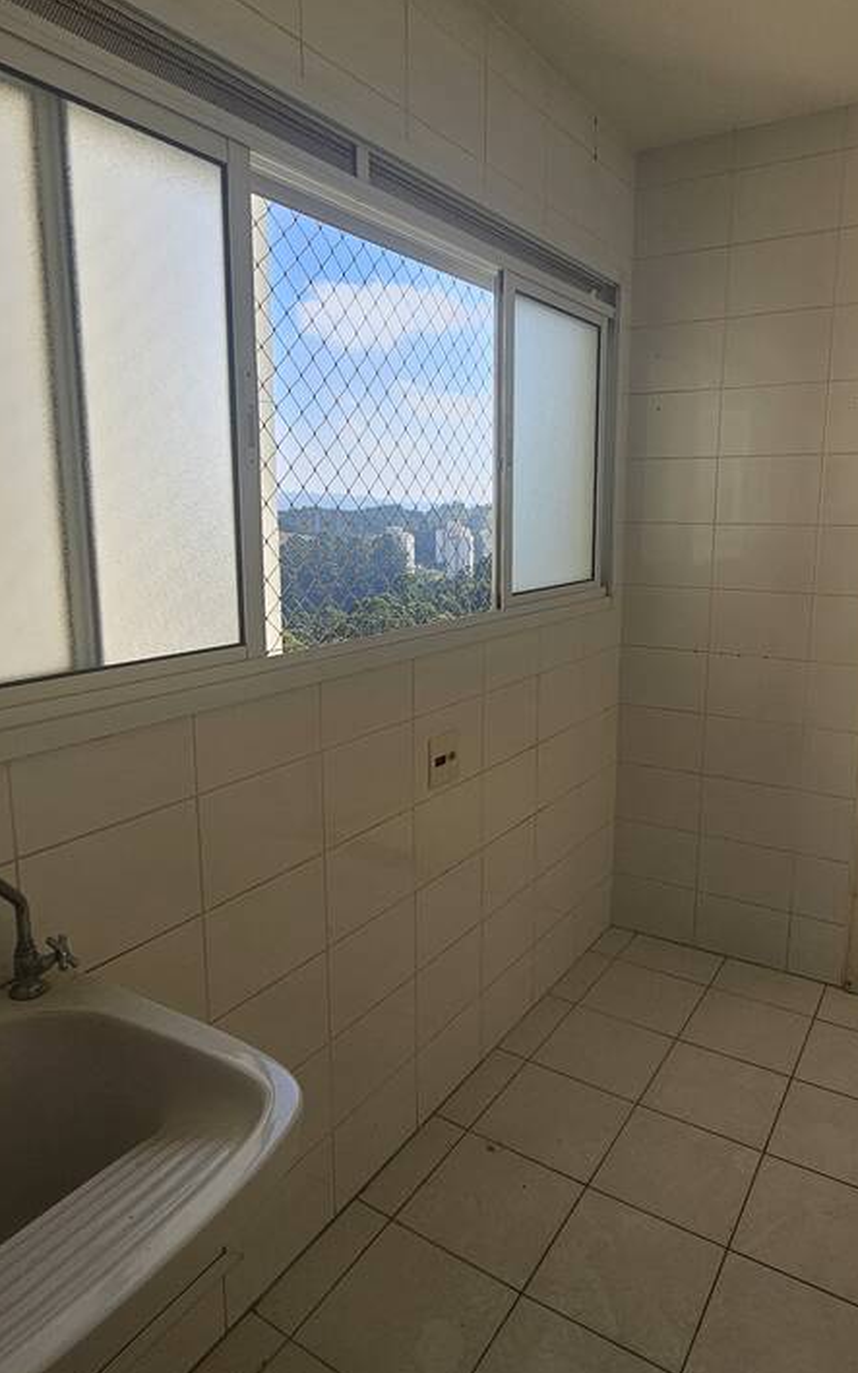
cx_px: 455
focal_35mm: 21
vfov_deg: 82.3
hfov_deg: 57.2
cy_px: 666
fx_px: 786
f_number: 2.2
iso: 50
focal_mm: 2.2
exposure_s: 1/883
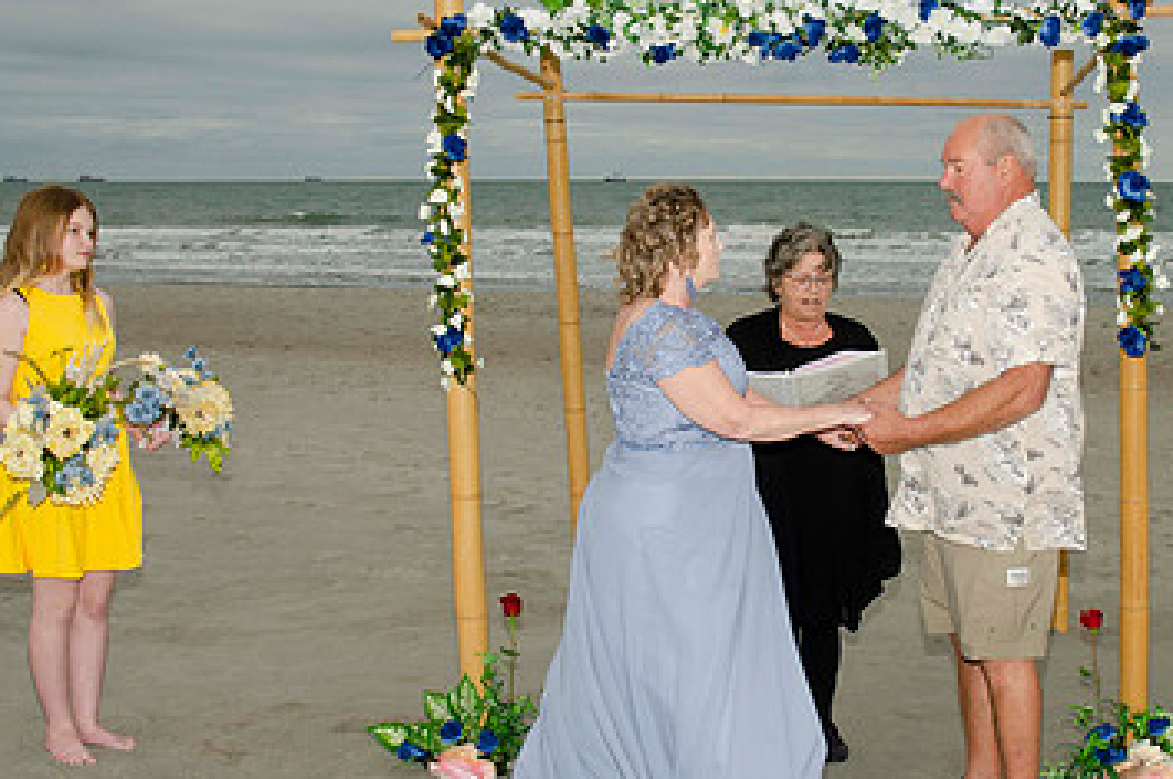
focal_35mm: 54
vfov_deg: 25.0
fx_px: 1757
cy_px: 398
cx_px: 795
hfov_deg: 36.5
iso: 200
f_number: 7.1
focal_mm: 22
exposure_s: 1/250
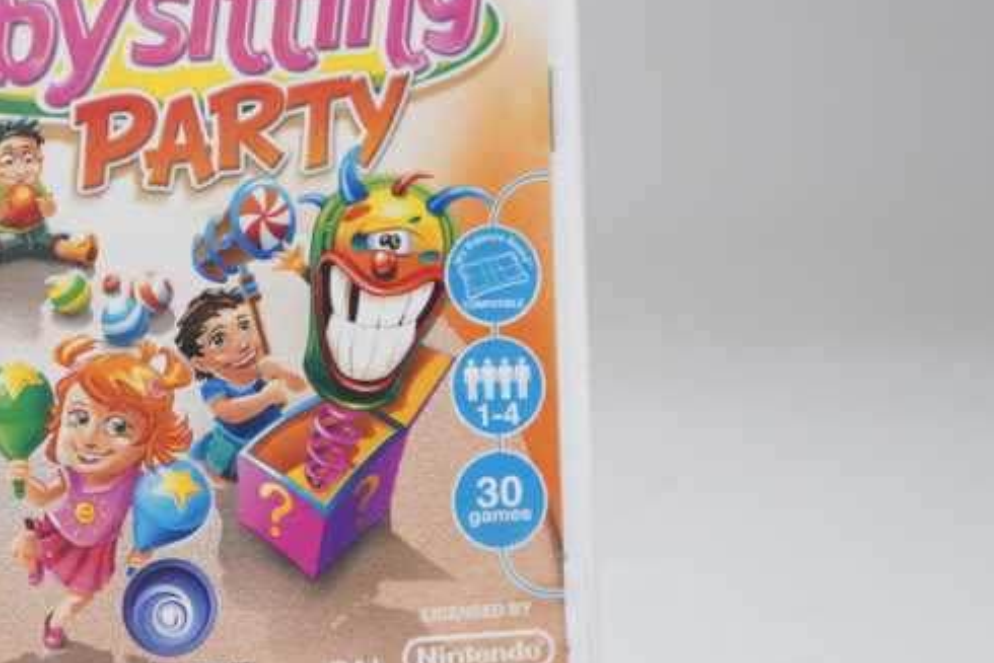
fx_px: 2568
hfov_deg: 21.5
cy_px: 120
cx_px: 142
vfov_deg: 14.6
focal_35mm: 93
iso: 160
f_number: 4
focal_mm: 38
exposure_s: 1/20
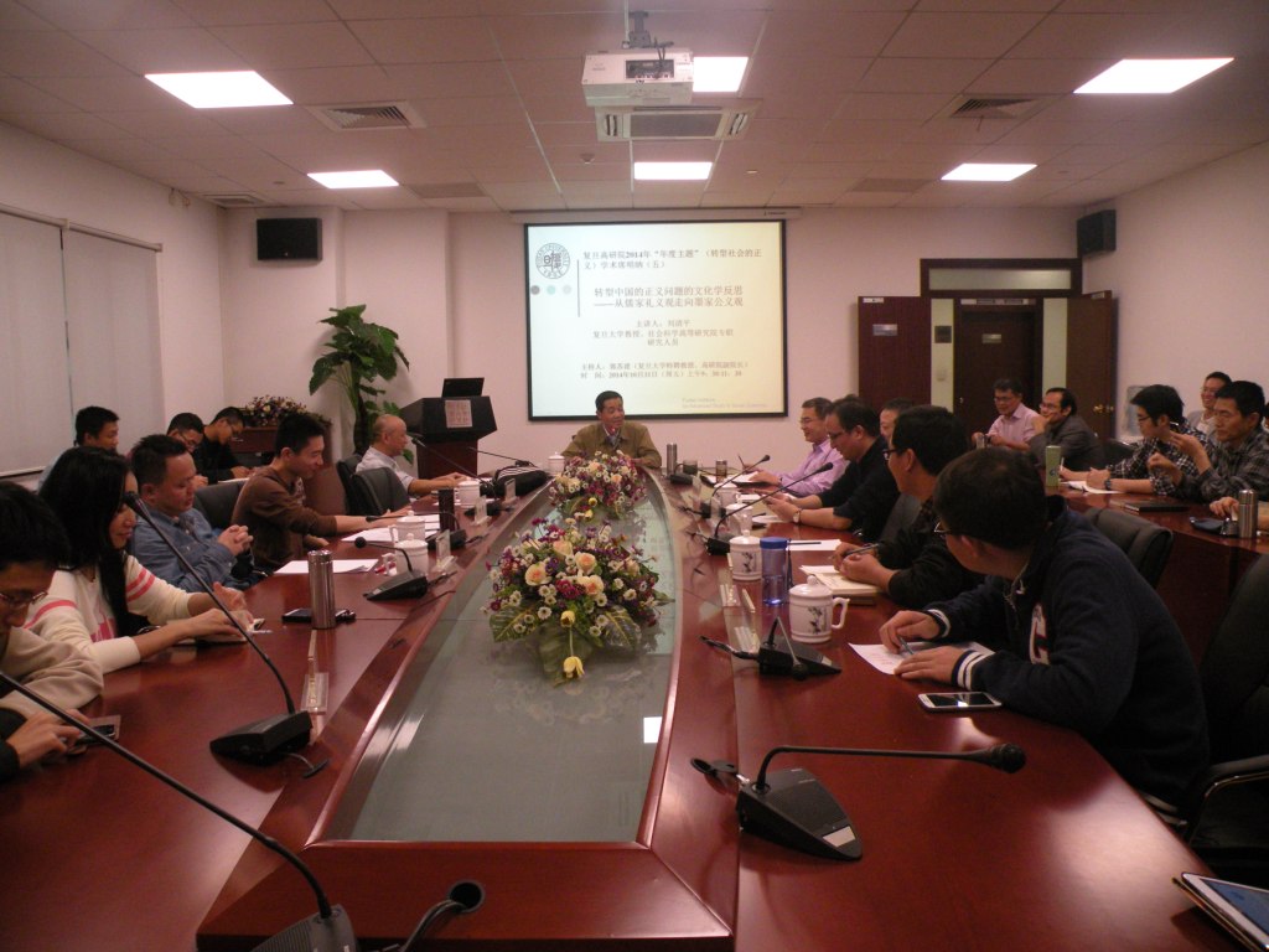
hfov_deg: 65.3
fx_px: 990
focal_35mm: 27
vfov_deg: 51.4
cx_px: 634
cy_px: 476
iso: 358
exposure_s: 1/60
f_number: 2.8
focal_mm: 4.7
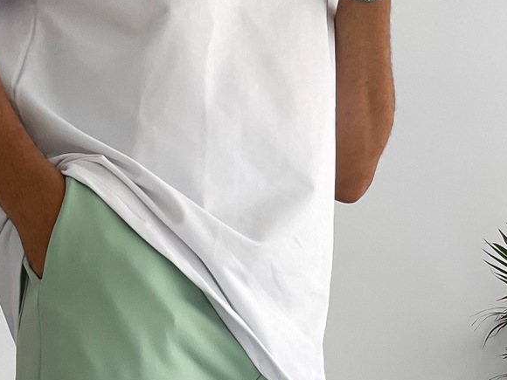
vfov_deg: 16.0
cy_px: 652
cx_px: 208
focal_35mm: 80
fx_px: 1172
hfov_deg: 24.4
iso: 40
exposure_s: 1/120
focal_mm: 3
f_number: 1.8
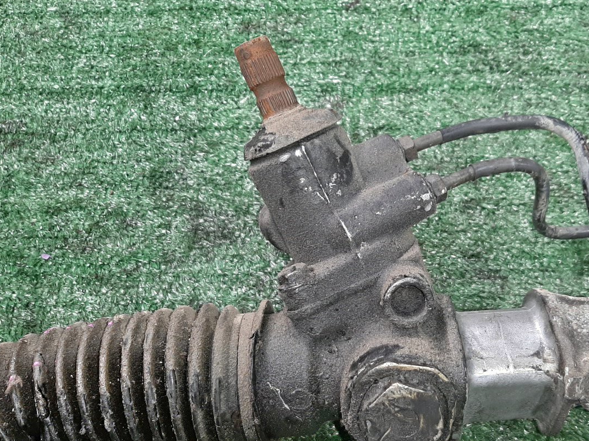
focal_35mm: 35
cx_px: 375
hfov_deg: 52.0
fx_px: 595
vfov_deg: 40.5
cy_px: 267
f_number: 1.7
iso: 162
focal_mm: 3.93
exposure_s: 1/50
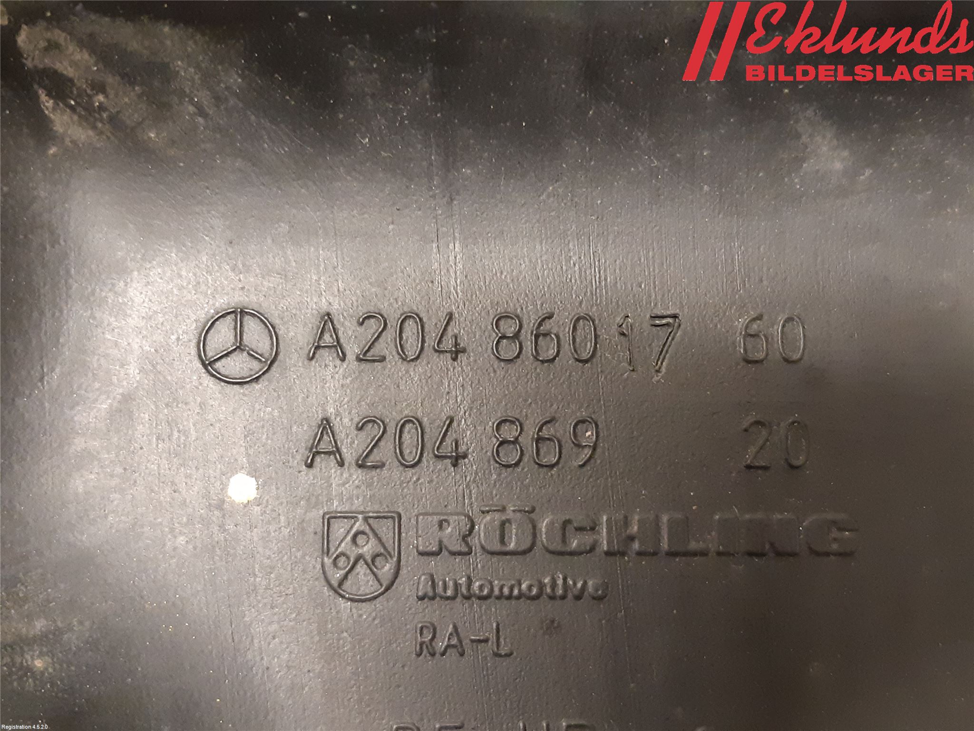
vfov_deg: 53.1
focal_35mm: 26
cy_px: 366
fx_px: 732
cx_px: 487
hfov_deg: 67.3
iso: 400
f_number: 1.7
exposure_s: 1/25
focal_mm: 3.93
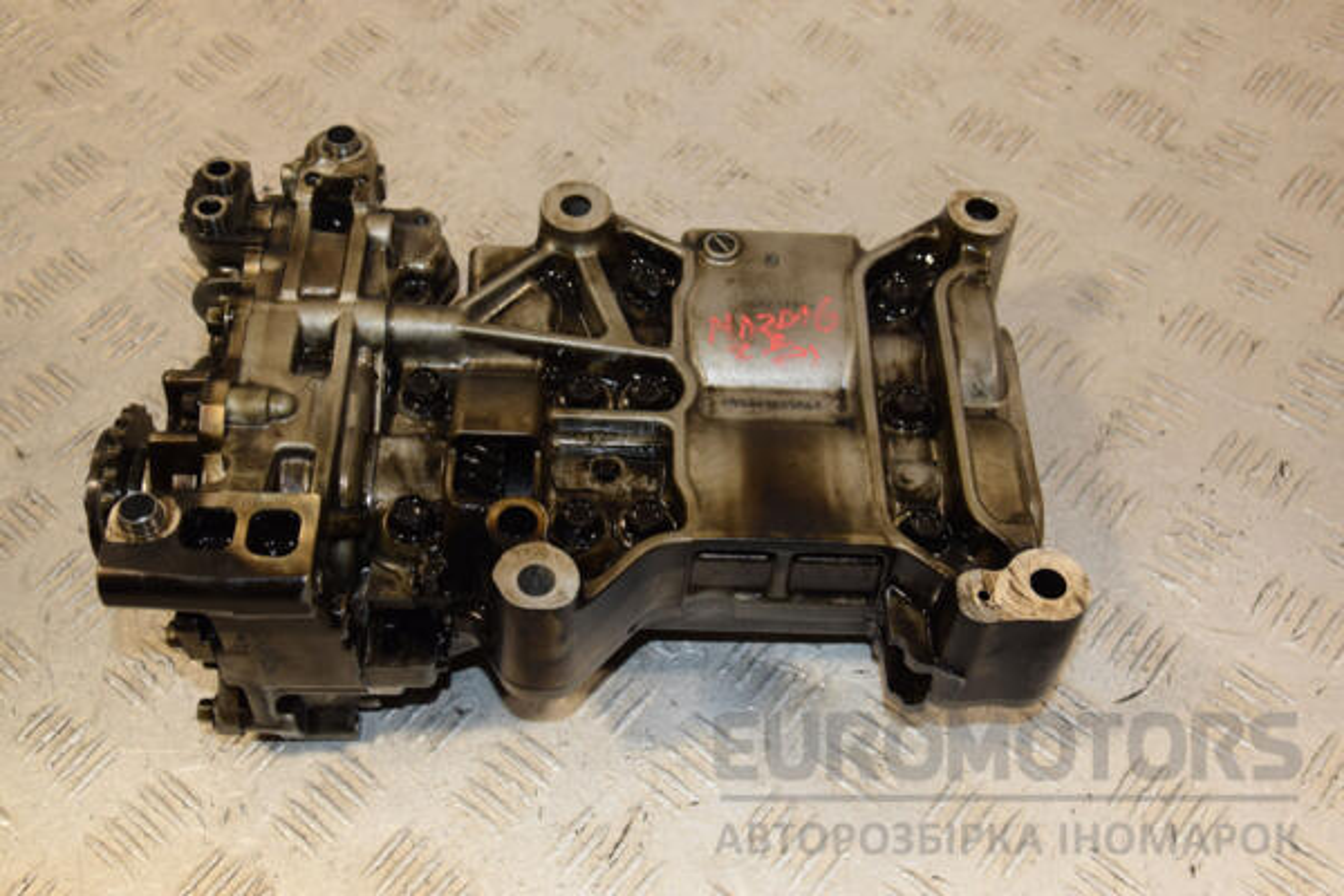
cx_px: 672
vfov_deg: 29.9
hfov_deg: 43.6
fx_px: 1680
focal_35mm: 45
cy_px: 448
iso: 800
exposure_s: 1/200
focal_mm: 30
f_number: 5.6
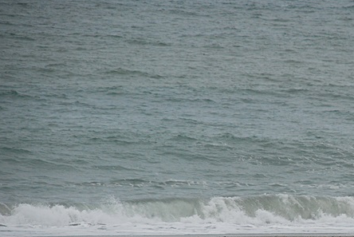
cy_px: 186
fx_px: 3592
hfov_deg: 5.6
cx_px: 299
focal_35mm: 365
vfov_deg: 3.8
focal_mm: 135
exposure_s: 1/3200
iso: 400
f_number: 5.6
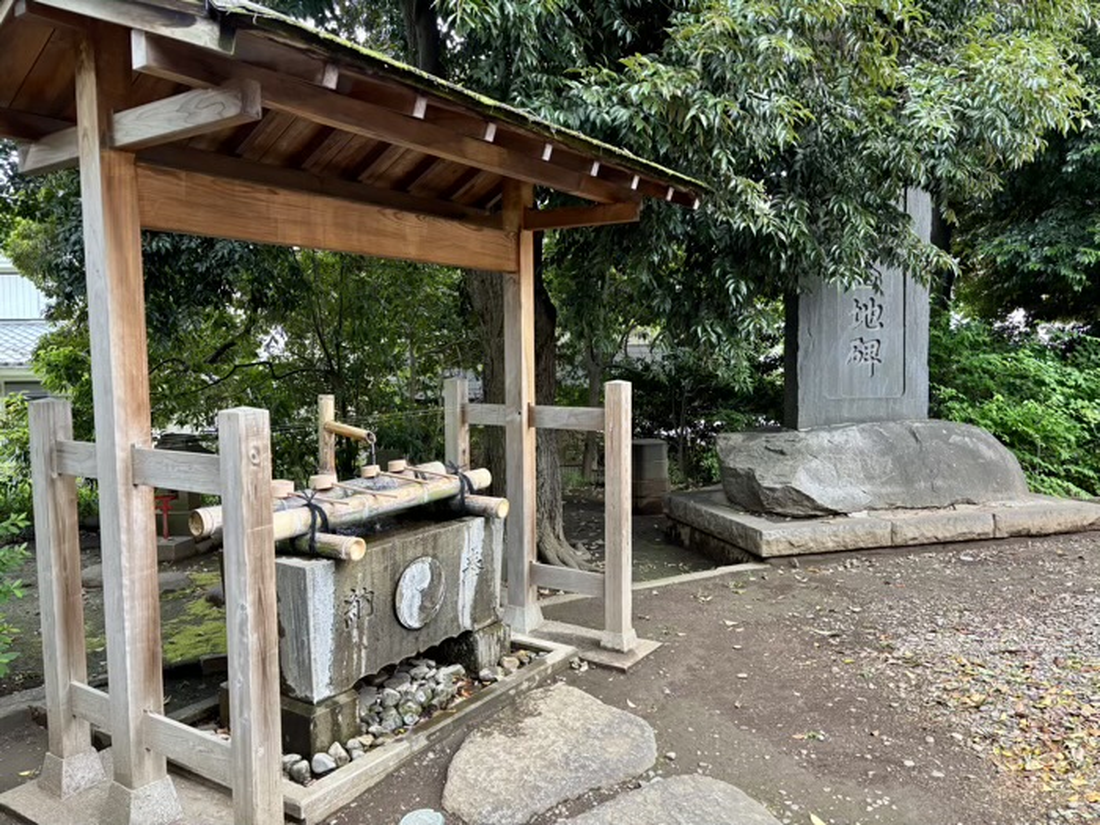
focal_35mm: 26
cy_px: 412
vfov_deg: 53.1
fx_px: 826
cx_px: 550
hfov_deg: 67.3
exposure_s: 1/118
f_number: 1.6
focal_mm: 5.96
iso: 125
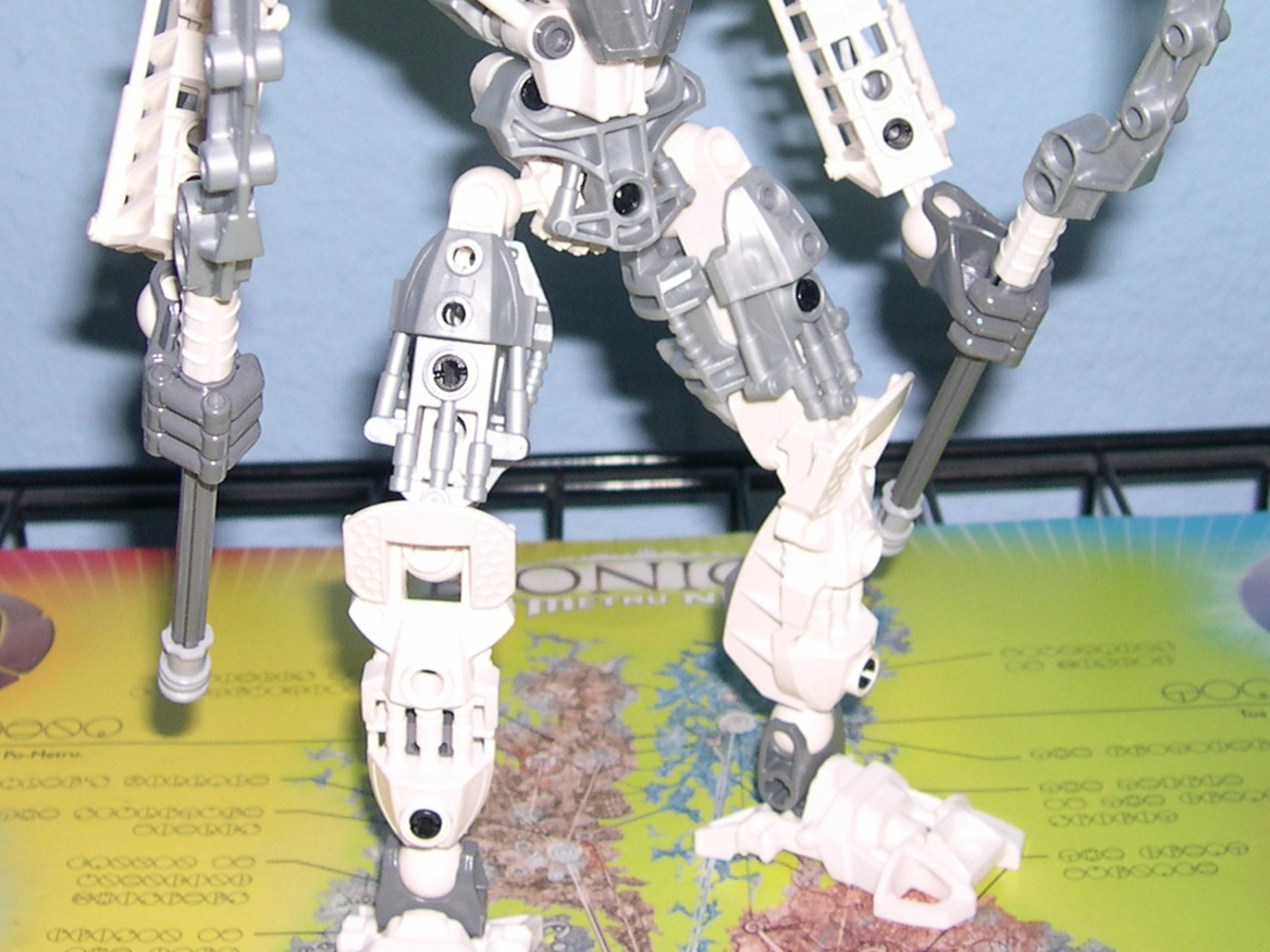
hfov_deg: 26.3
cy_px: 224
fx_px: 2715
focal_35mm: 74
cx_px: 580
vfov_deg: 19.7
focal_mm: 8
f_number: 2.8
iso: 100
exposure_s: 1/60
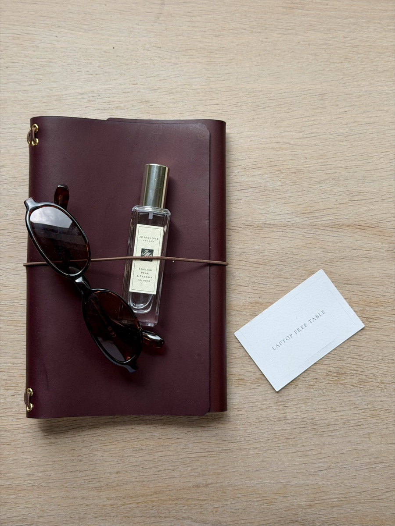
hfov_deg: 30.3
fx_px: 730
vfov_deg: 39.7
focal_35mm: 48
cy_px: 263
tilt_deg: -84.1
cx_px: 198
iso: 50
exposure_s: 1/191
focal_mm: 6.76
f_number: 1.78
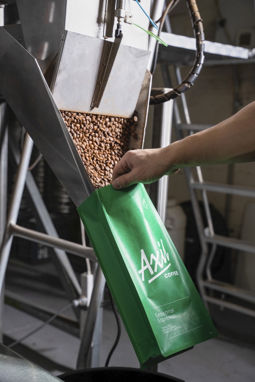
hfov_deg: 26.4
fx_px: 543
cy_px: 191
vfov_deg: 38.8
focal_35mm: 51
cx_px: 128
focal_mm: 51.1
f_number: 5.6
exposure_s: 1/200
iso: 250
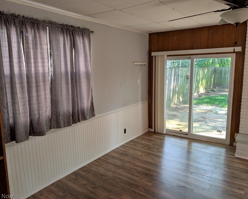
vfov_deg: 54.9
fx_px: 191
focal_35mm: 26
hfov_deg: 66.0
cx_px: 124
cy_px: 99
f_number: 1.68
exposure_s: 1/280
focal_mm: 6.9
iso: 211
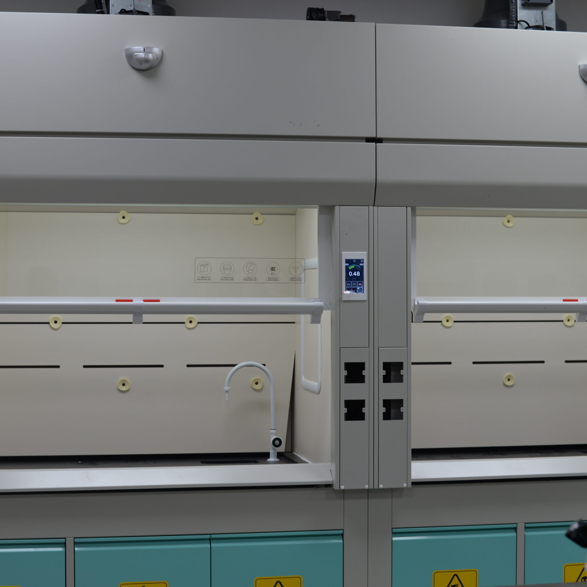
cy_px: 292
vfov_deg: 26.9
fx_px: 1228
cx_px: 244
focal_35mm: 64
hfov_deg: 26.8
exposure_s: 1/80
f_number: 4.5
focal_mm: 50
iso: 250
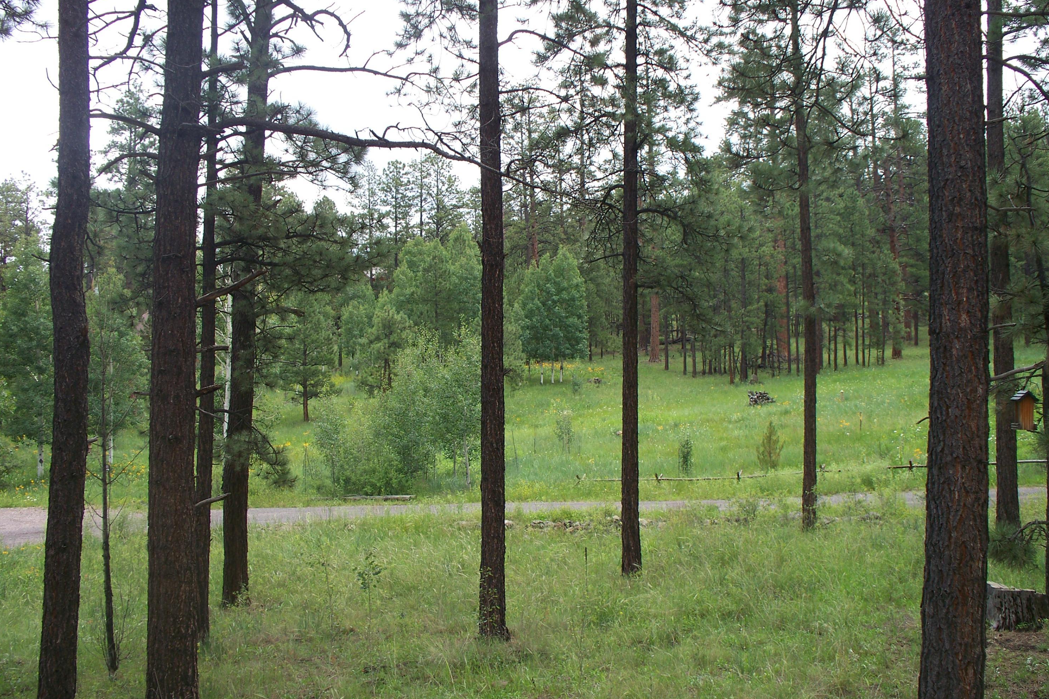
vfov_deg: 35.0
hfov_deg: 50.7
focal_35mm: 38
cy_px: 334
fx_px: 1107
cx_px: 523
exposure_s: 1/250
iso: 64
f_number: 2.8
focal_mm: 7.54
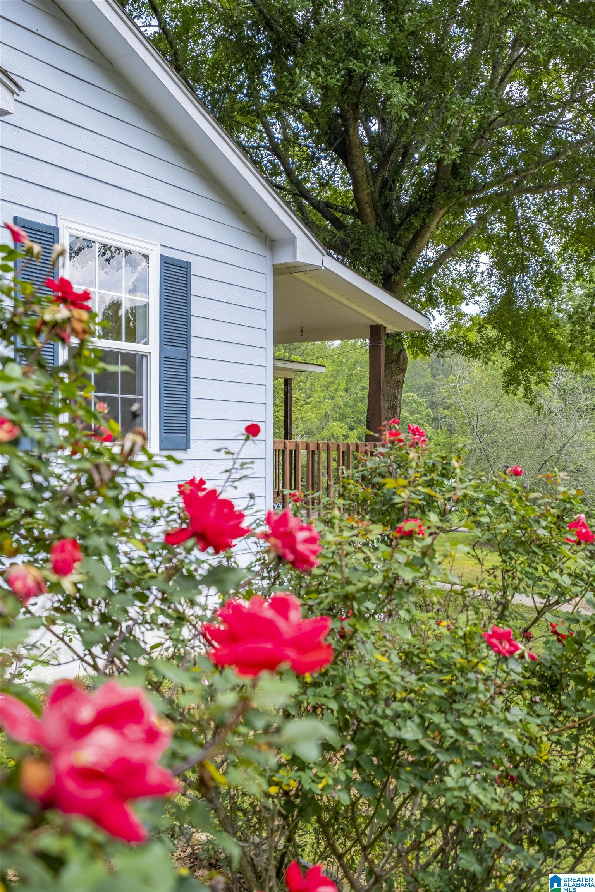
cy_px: 446
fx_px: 892
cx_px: 298
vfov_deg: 53.1
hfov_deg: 36.9
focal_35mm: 36
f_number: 4
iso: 800
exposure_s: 1/1000
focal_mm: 24
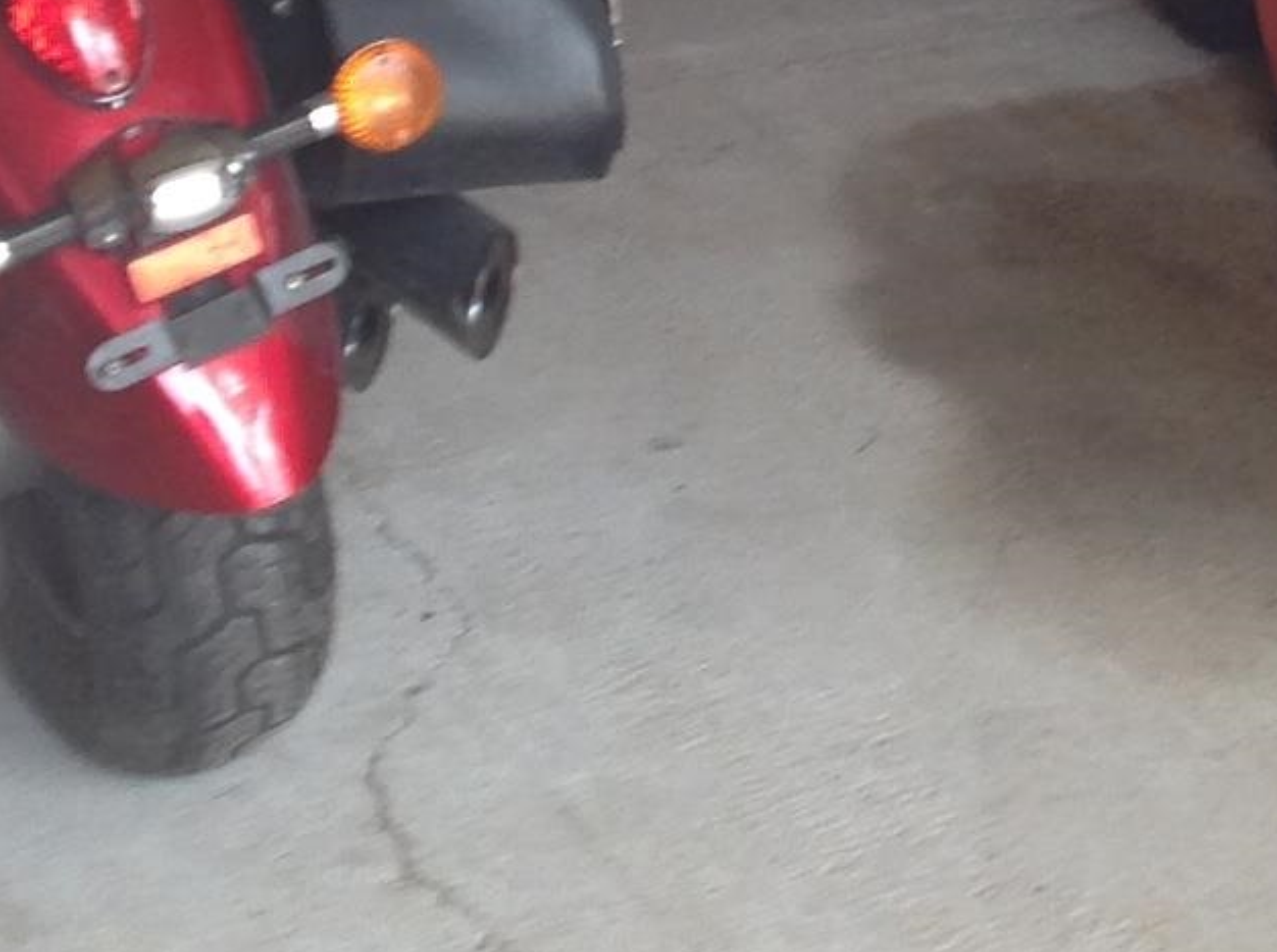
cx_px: 1399
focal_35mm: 145
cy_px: -781
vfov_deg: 9.7
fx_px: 5339
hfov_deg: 13.4
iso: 50
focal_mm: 4.28
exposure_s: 1/20
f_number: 2.4
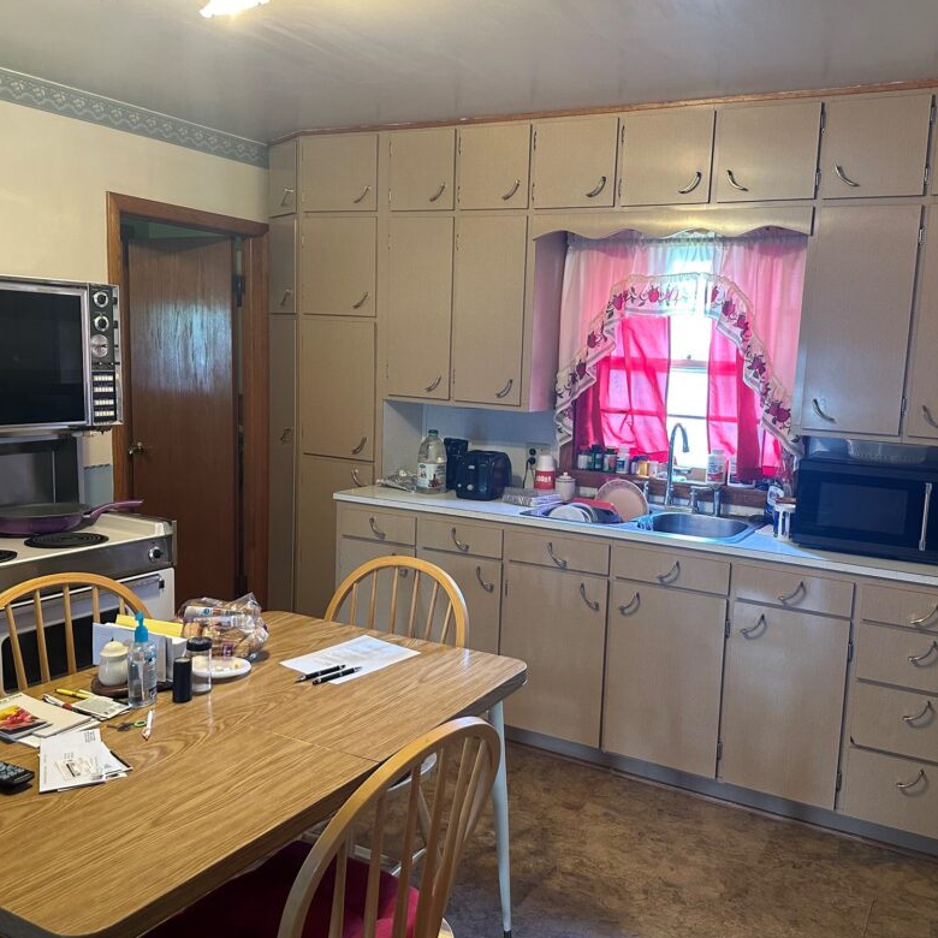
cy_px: 464
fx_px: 889
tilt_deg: -7.0
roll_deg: -3.0
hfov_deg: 55.3
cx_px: 559
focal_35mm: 29
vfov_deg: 55.6
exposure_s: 1/60
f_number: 1.78
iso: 400
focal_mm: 6.86
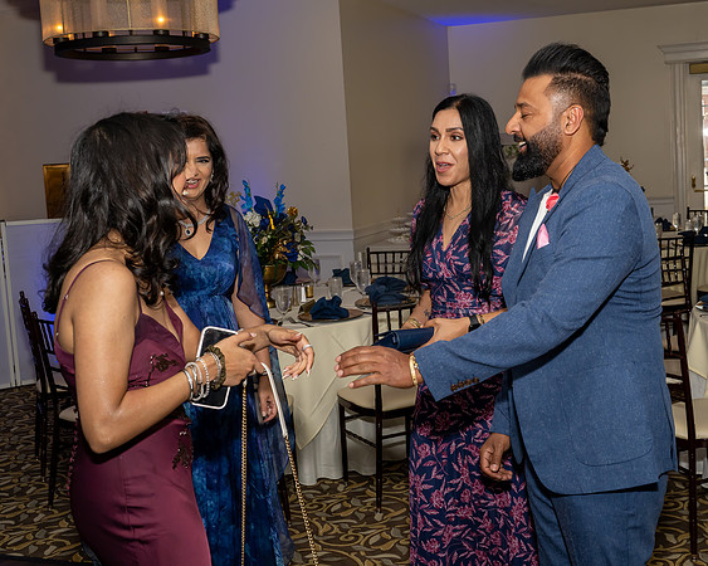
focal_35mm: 45
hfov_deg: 41.0
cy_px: 251
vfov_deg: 33.3
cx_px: 407
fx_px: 945
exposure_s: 1/250
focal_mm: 36
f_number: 8
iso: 640
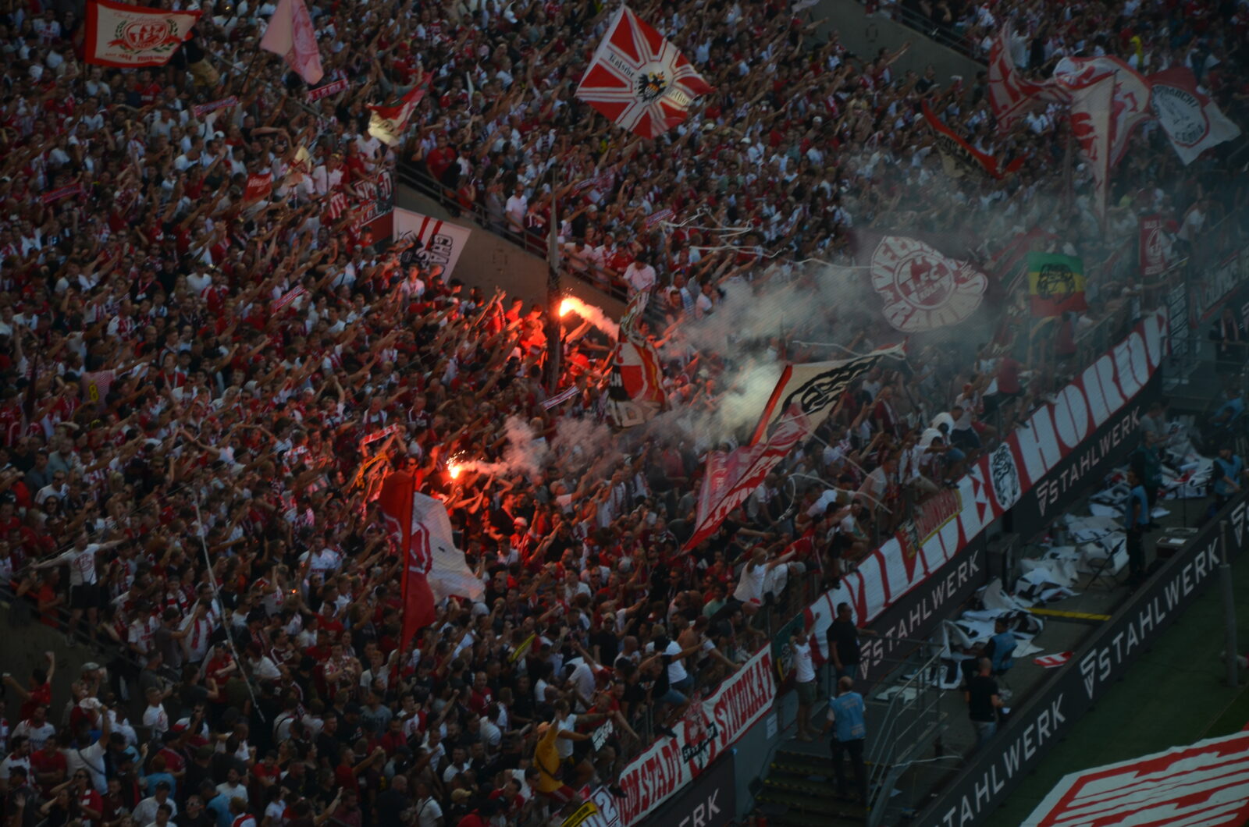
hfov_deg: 13.1
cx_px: 624
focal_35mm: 158
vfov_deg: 8.7
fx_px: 5453
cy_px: 414
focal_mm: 105
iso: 220
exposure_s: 1/500
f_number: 5.6
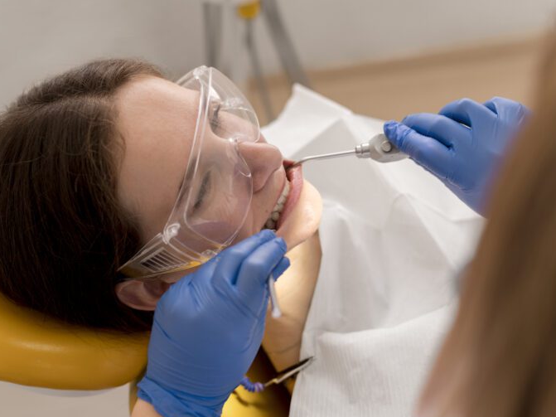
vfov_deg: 26.6
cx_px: 247
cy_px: 211
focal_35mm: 55
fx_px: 883
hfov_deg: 34.9
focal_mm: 50
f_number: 3.5
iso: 640
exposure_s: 1/640
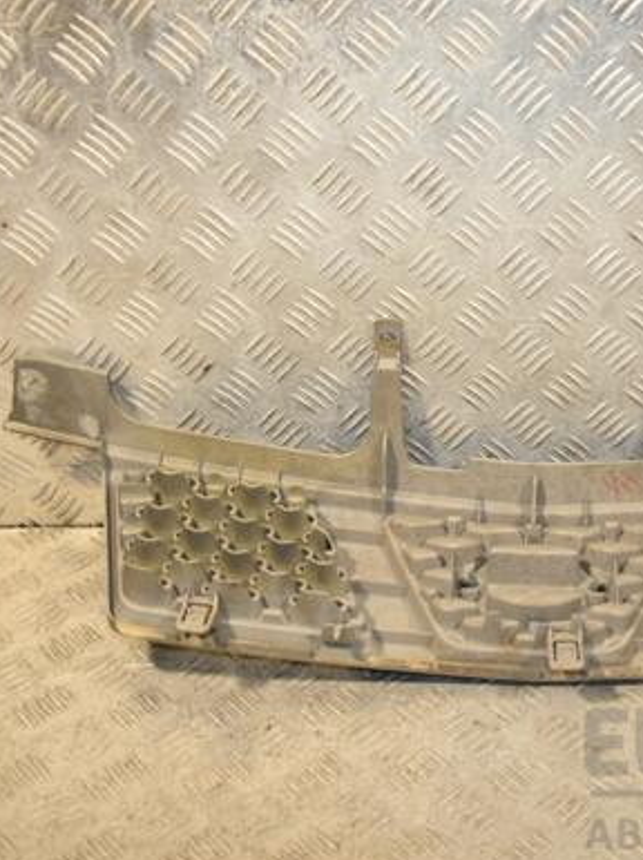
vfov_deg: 35.6
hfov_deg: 26.3
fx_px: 1340
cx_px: 543
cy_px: 445
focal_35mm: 54
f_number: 5
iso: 800
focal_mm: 24
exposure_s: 1/200
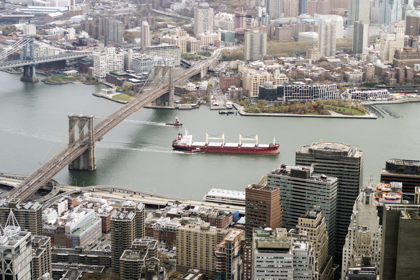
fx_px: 874
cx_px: 210
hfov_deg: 27.0
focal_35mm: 75
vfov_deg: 18.1
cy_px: 140
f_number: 2
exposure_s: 1/320
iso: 100
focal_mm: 50
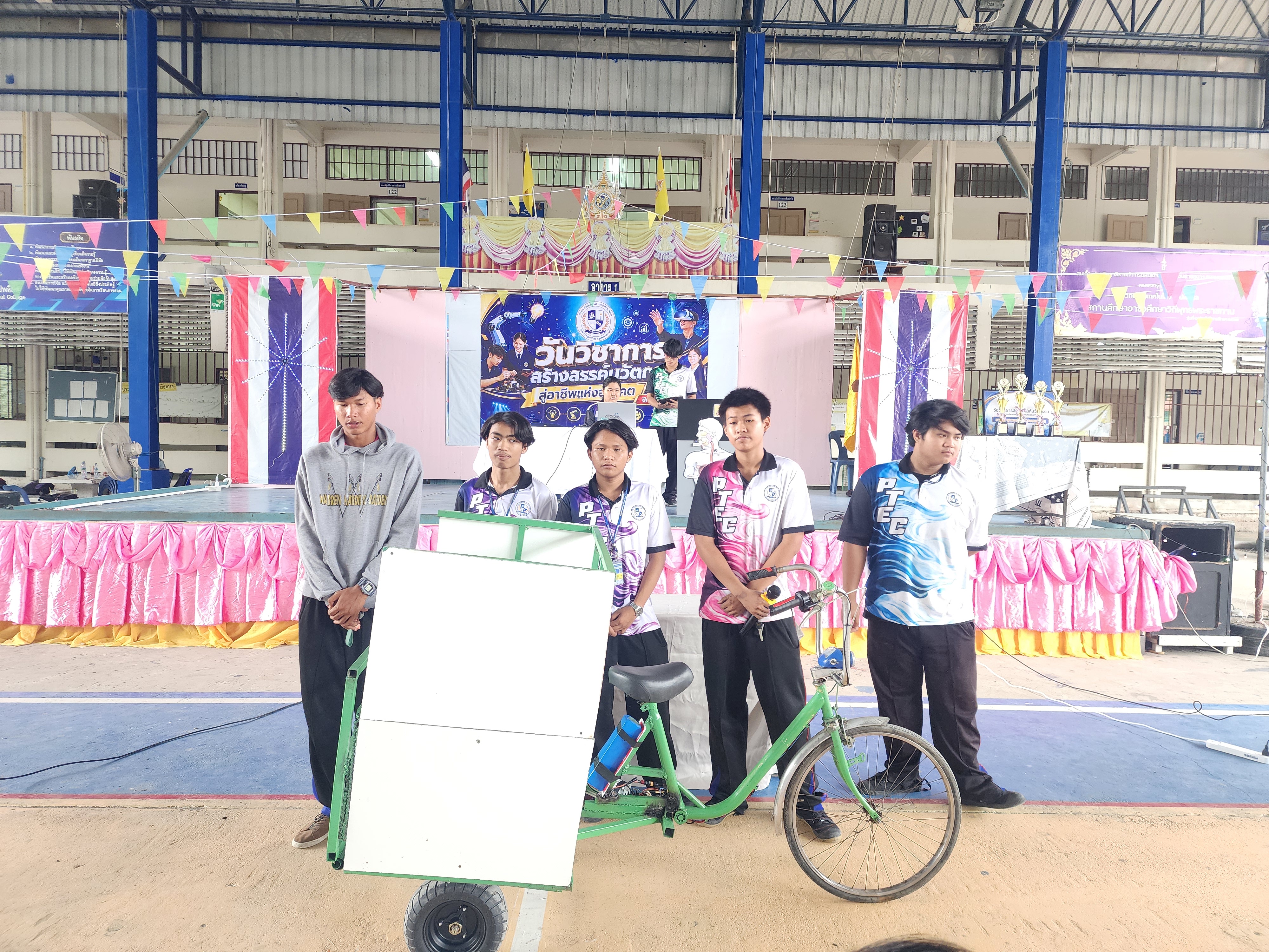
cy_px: 476
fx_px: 843
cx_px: 634
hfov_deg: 73.9
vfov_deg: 58.9
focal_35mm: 23
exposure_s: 1/120
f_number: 1.8
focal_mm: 6.4
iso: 320
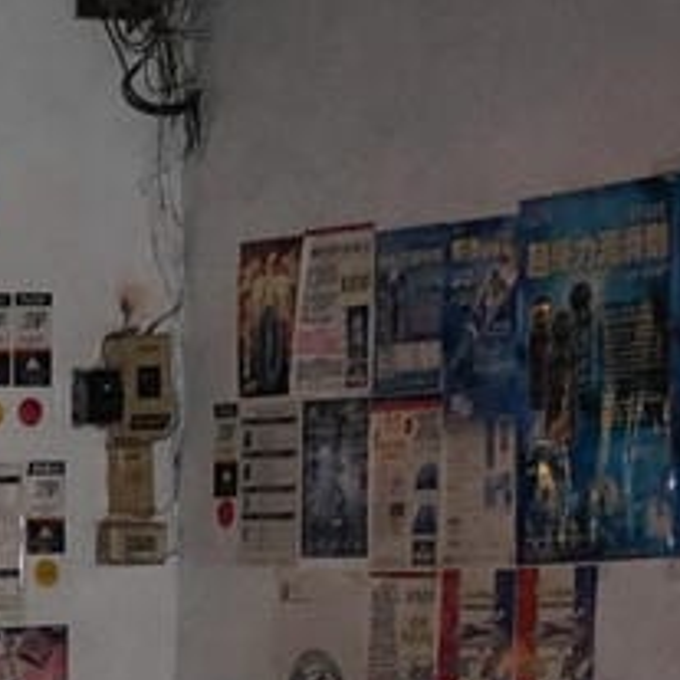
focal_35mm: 199
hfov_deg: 8.2
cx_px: -788
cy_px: 1091
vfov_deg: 8.5
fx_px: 4433
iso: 1000
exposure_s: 1/60
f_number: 4.5
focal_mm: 27
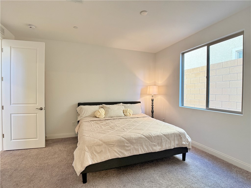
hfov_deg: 71.6
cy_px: 94
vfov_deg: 56.8
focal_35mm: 24
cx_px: 126
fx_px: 174
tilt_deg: -0.7
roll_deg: -0.3
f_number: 1.78
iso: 250
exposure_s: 1/60
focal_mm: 6.76
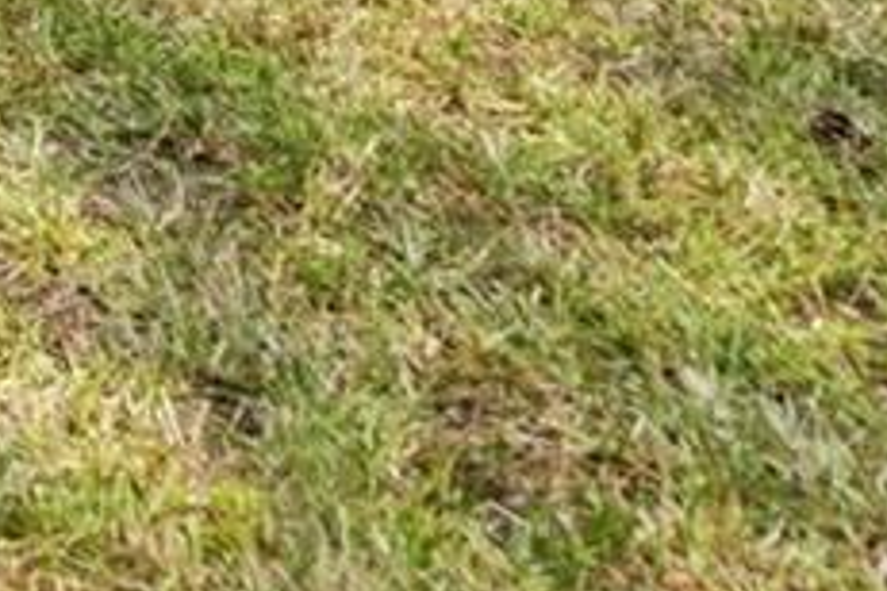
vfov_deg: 9.7
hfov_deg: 11.9
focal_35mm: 111
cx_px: -1620
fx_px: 2735
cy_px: -1132
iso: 250
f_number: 8
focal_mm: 16
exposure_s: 1/500
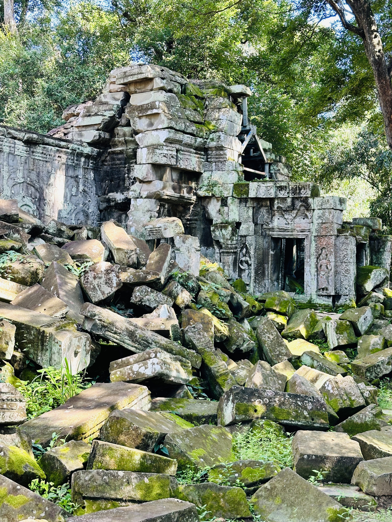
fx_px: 725
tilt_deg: +0.2
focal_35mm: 48
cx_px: 196
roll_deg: -0.2
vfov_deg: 39.7
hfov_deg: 30.3
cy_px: 261
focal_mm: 6.86
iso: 80
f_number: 1.78
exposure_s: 1/126
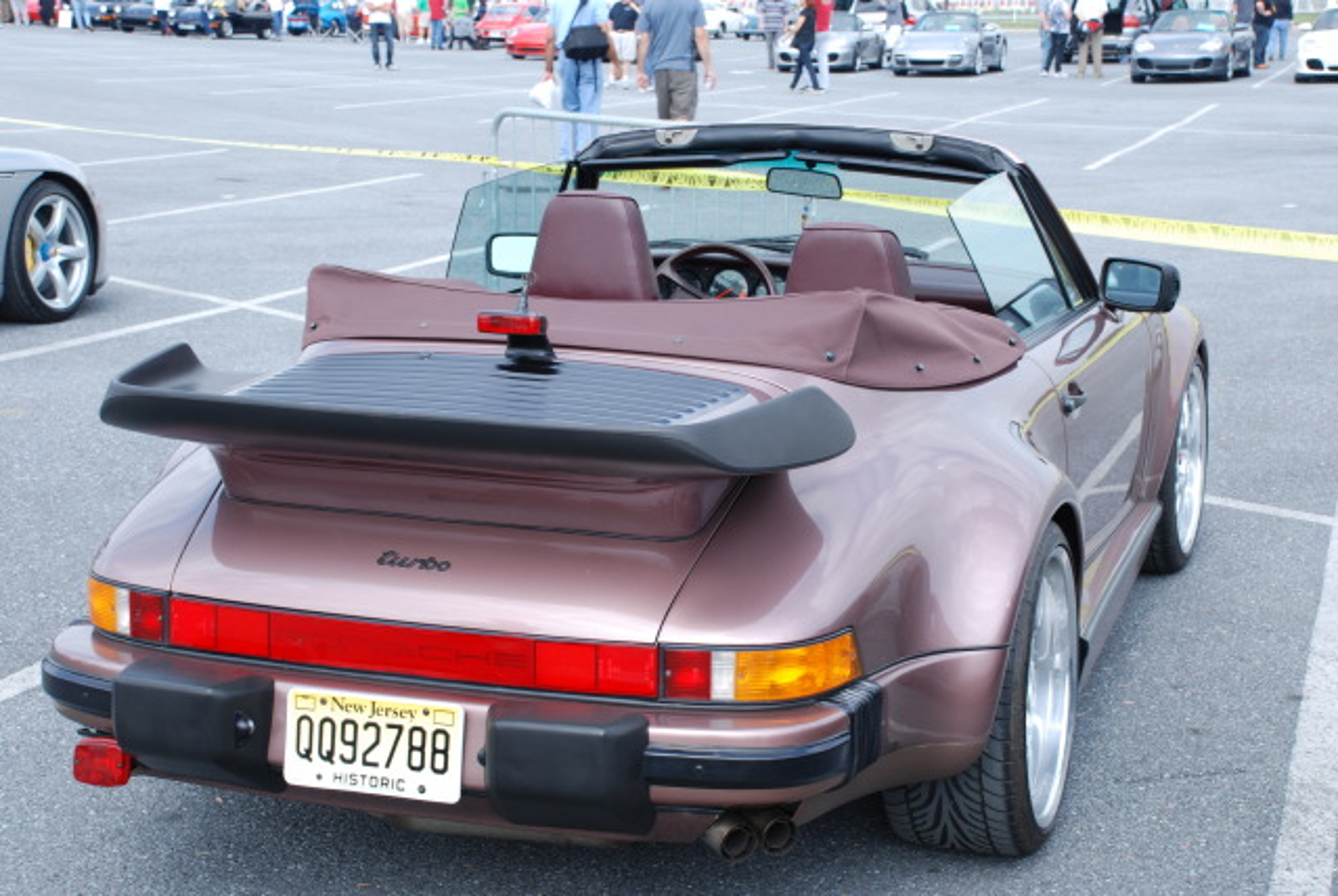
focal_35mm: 60
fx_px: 2233
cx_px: 669
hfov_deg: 33.4
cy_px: 448
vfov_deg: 22.7
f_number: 9
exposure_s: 1/60
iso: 100
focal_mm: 40
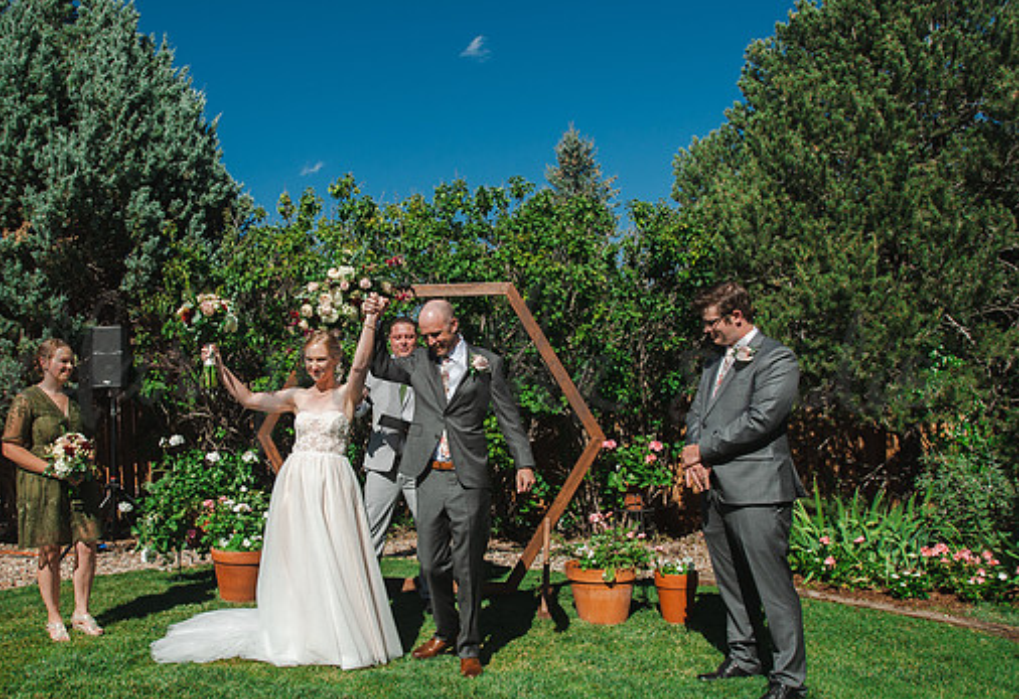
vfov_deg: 50.4
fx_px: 742
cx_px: 425
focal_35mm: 26
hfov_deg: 68.4
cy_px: 375
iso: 250
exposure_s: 1/2000
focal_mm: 19
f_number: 4.5
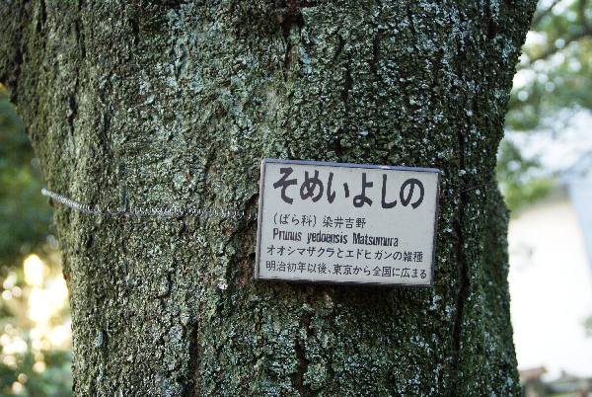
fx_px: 988
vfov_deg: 22.7
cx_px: 296
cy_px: 198
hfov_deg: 33.4
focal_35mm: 60
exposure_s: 1/40
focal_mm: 40
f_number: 4.5
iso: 400
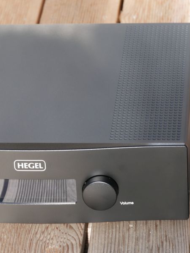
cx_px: 40
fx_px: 1507
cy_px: 127
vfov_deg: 9.6
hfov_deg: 7.2
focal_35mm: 206
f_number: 5.4
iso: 400
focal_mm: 77
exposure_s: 1/200
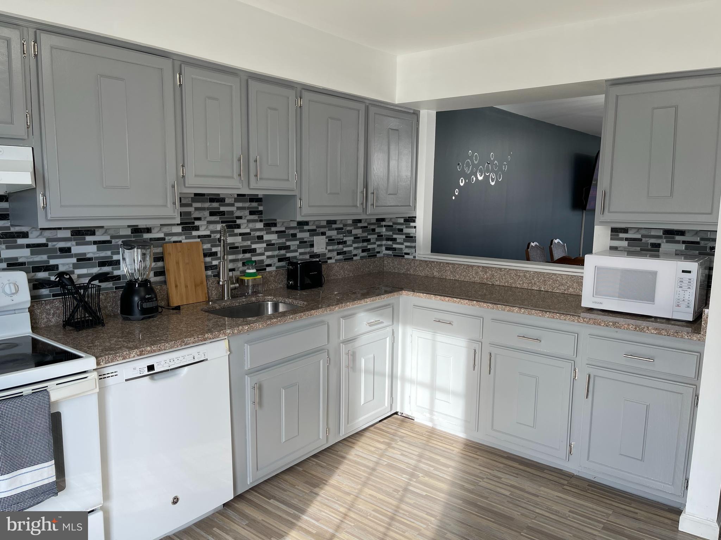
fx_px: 542
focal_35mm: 26
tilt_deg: -9.3
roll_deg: -0.7
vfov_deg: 53.1
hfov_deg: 67.3
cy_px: 270
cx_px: 360
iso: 32
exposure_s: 1/121
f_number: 1.6
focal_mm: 5.1
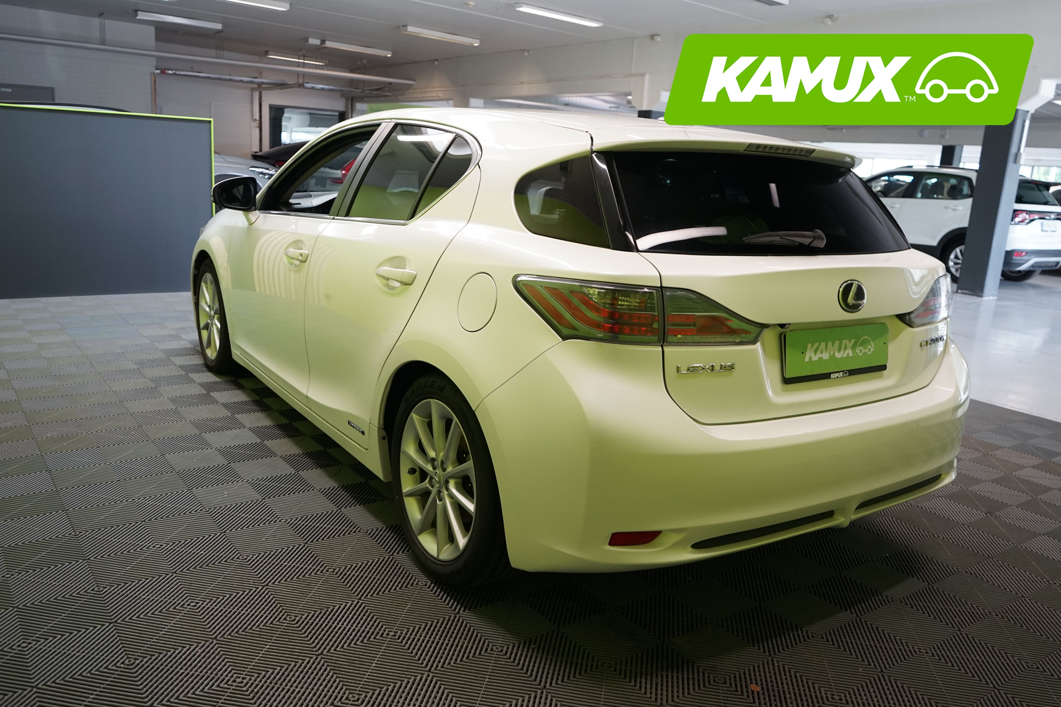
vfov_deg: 45.0
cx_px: 530
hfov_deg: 63.7
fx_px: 855
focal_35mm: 29
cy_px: 354
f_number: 5.6
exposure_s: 1/40
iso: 1250
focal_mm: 29
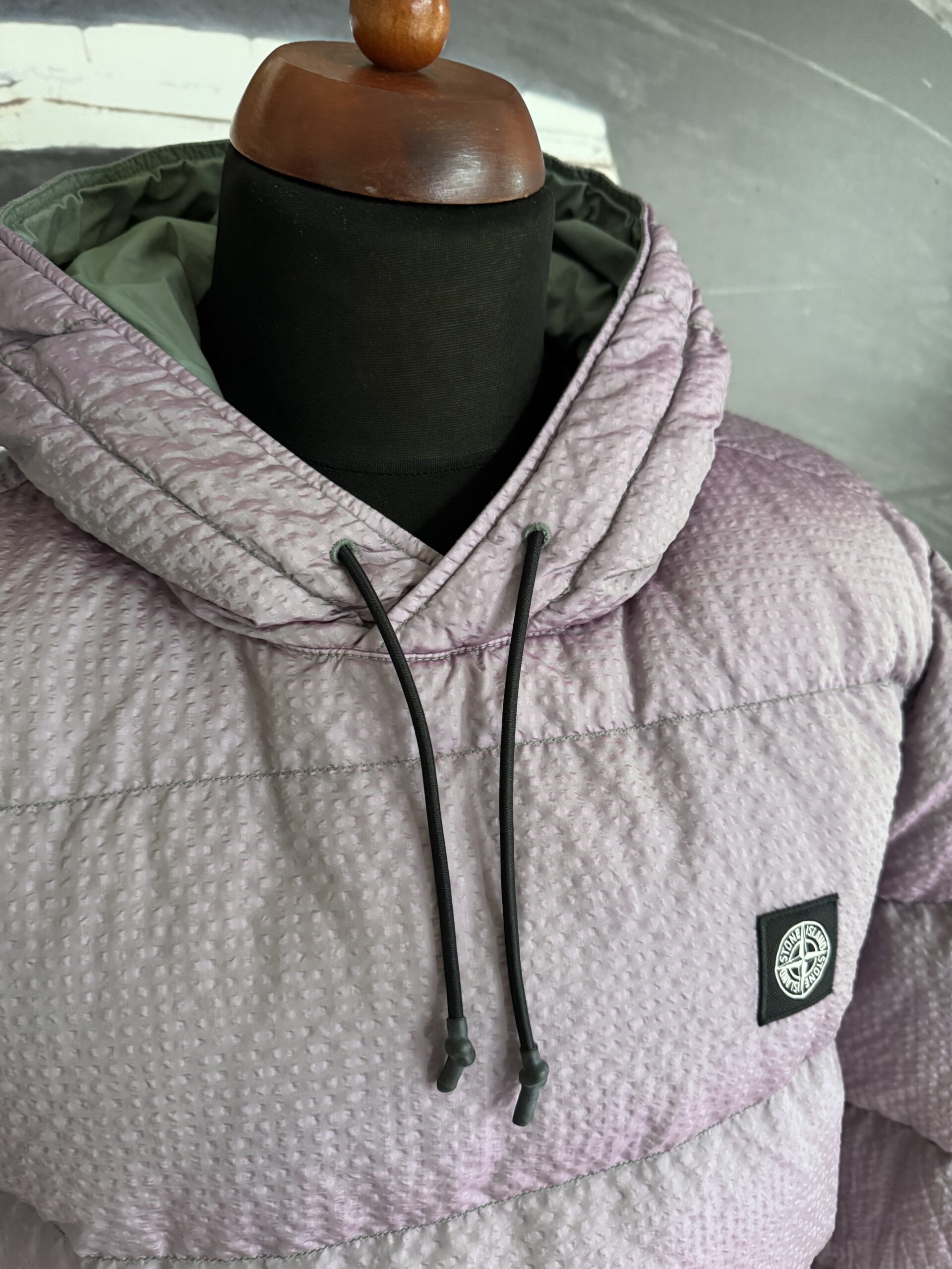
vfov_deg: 71.6
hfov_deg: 56.8
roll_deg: +1.5
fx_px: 880
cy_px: 634
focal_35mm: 24
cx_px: 476
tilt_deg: -18.8
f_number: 1.78
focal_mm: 6.76
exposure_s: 1/60
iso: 800
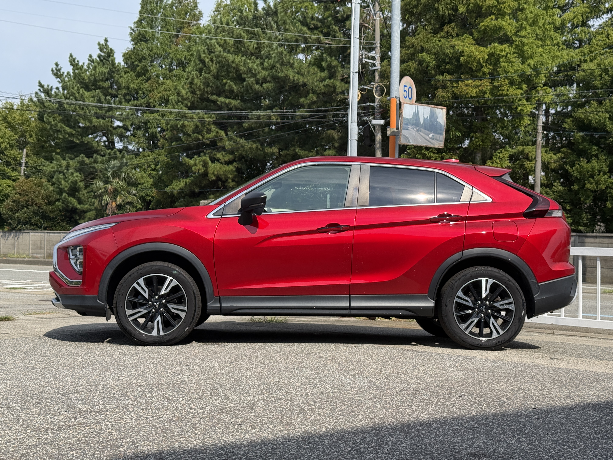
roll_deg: -0.9
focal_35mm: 48
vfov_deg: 30.3
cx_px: 306
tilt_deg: +1.4
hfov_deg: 39.7
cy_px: 230
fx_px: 850
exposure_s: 1/4878
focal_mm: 6.76
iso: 100
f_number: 1.78
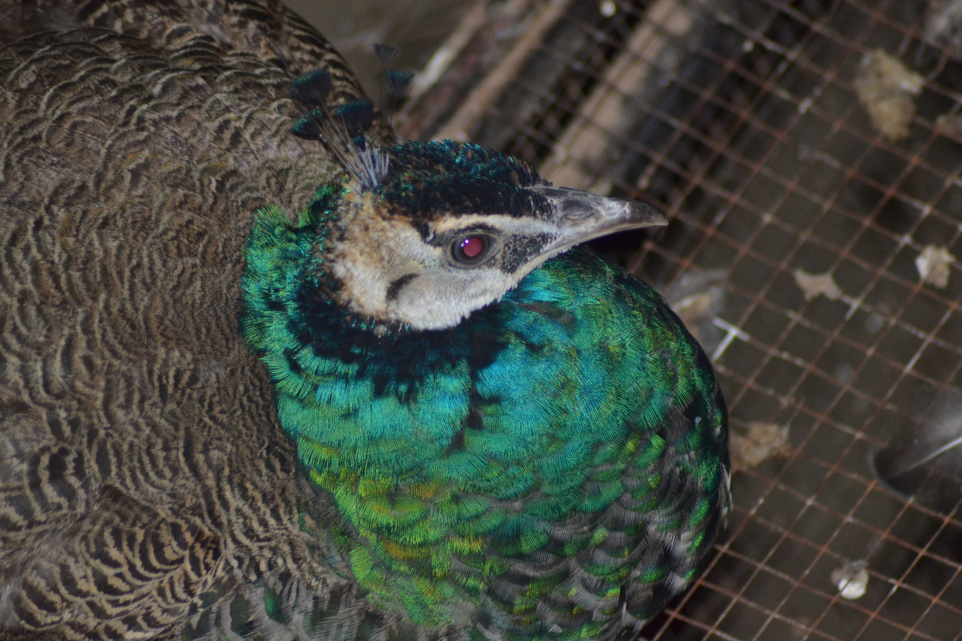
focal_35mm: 450
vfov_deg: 3.1
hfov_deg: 4.6
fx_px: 12023
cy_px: 320
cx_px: 481
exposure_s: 1/60
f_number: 5.6
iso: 800
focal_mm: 300
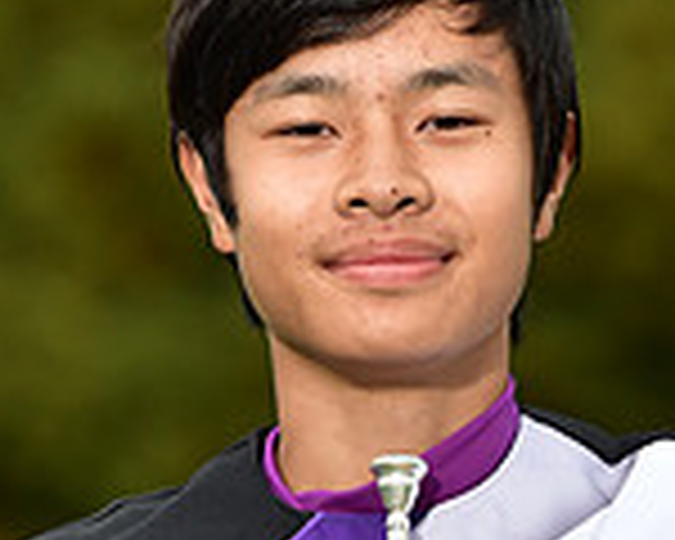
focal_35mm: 724
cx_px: 520
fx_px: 14464
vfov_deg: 2.1
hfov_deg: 2.7
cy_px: 778
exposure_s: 1/250
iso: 500
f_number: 5
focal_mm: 200
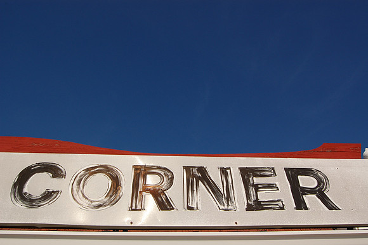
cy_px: 122
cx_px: 184
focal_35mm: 30
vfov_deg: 43.6
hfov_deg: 62.0
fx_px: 306
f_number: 11
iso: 200
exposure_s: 1/640
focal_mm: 20
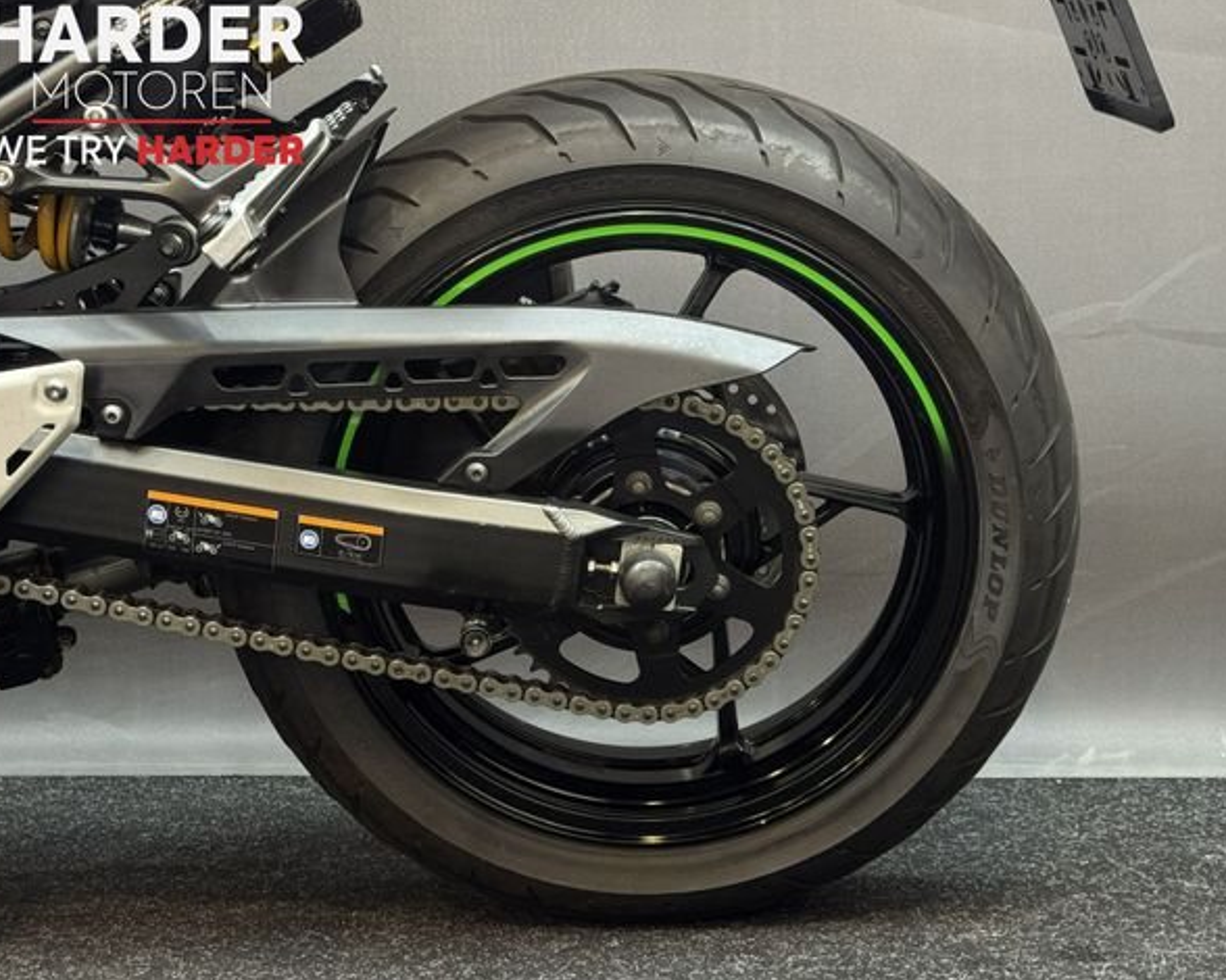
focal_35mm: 51
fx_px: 1850
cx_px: 638
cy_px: 490
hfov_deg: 36.7
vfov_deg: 29.7
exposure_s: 1/33
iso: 320
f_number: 1.78
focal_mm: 6.76
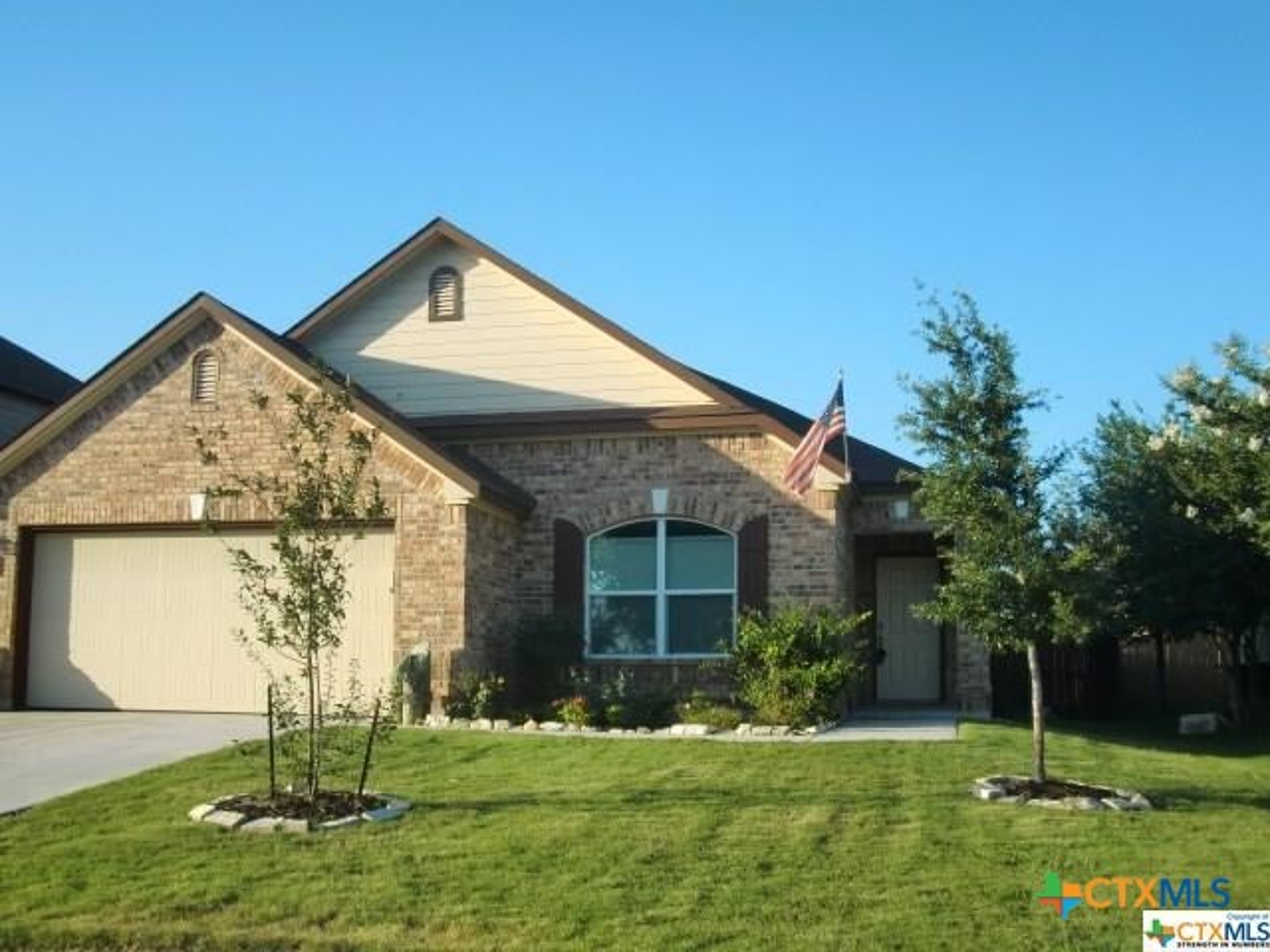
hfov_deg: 49.0
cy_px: 476
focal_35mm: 38
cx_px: 635
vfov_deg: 37.7
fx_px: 1394
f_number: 3.9
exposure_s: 1/320
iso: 64
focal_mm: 6.66
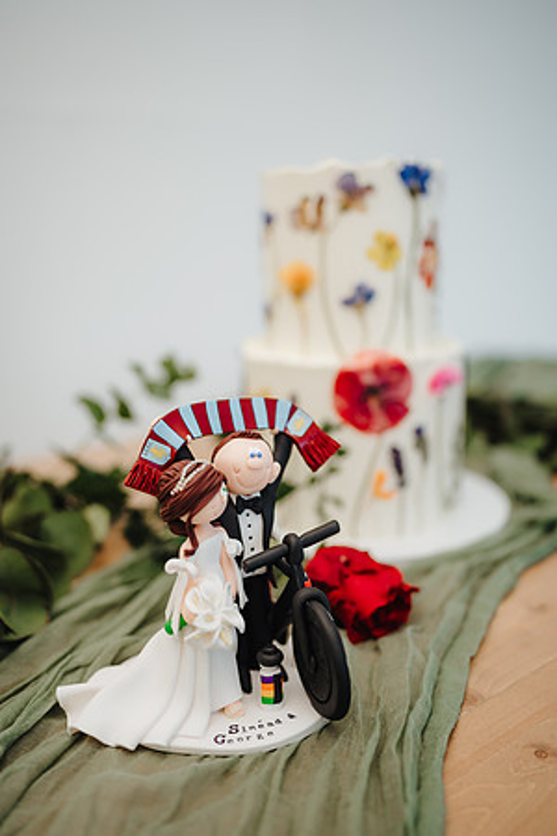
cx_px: 278
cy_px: 418
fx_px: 812
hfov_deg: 37.9
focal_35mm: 35
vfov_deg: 54.4
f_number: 1.4
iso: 100
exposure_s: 1/200
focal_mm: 35
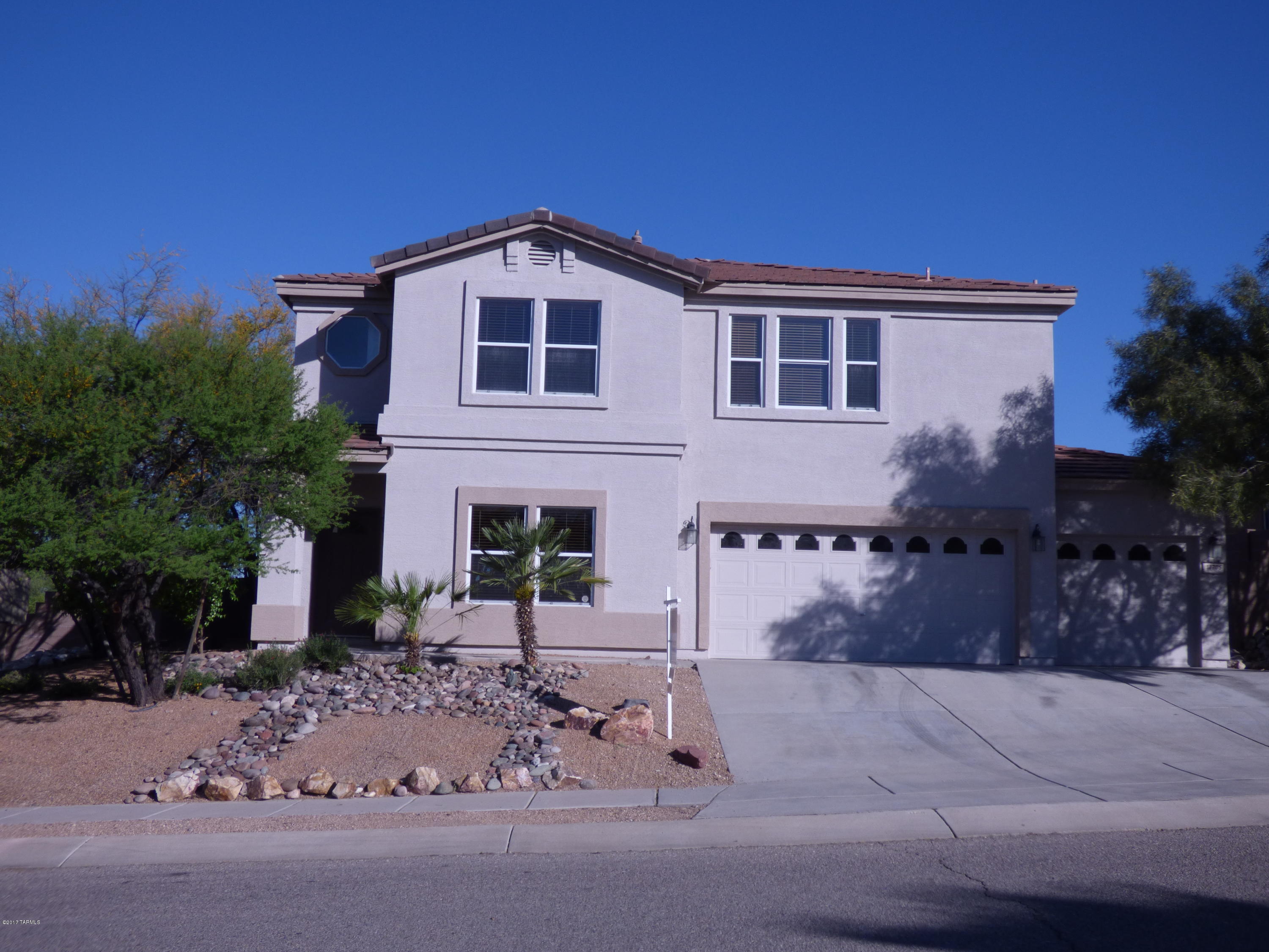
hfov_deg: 51.4
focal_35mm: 36
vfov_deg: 39.7
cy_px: 476
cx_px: 634
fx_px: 1320
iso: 100
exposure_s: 1/1600
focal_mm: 6.47
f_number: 3.5
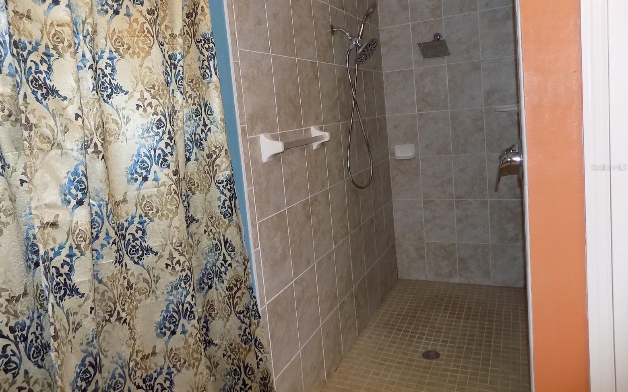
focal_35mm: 25
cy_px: 167
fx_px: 428
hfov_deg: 72.5
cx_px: 307
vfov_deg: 49.1
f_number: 3.1
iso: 200
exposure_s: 1/30
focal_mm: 4
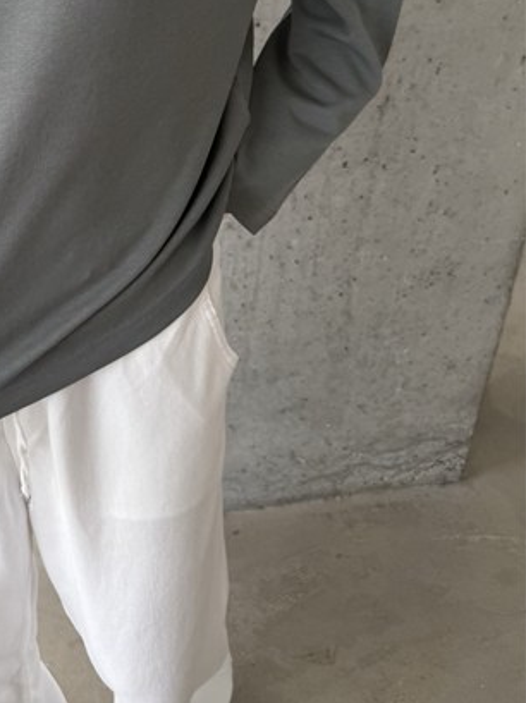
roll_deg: +1.7
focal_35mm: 47
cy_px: 100
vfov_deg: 38.3
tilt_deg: -27.9
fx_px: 954
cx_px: 12
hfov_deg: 29.0
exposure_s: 1/156
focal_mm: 6.76
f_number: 1.78
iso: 64
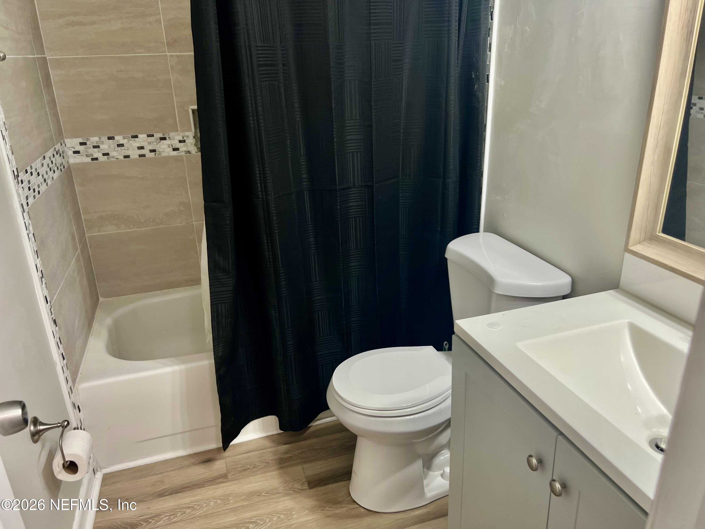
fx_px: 530
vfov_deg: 53.1
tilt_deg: -21.2
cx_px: 352
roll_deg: +2.2
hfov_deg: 67.3
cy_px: 264
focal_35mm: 26
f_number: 1.5
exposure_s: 1/60
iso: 80
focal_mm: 5.7
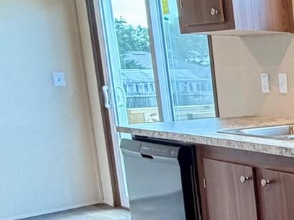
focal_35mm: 55
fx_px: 467
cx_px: 553
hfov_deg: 20.8
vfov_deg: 26.5
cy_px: 132
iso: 250
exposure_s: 1/60
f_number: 2.2
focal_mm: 2.22
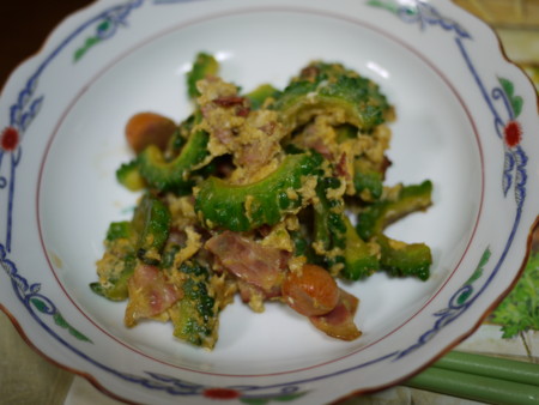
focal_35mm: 40
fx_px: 623
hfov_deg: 46.8
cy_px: 202
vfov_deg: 36.0
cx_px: 270
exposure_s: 1/80
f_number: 1.7
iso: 100
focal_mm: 20
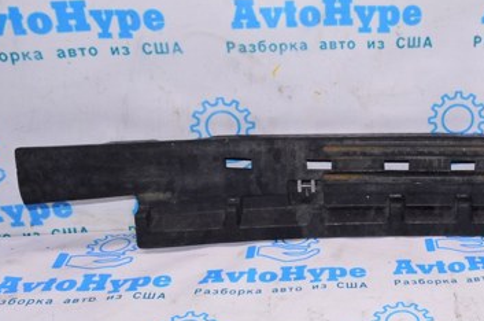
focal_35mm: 49
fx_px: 658
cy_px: 165
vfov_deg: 27.4
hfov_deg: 37.9
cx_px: 428
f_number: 8
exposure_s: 1/160
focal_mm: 18
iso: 1600
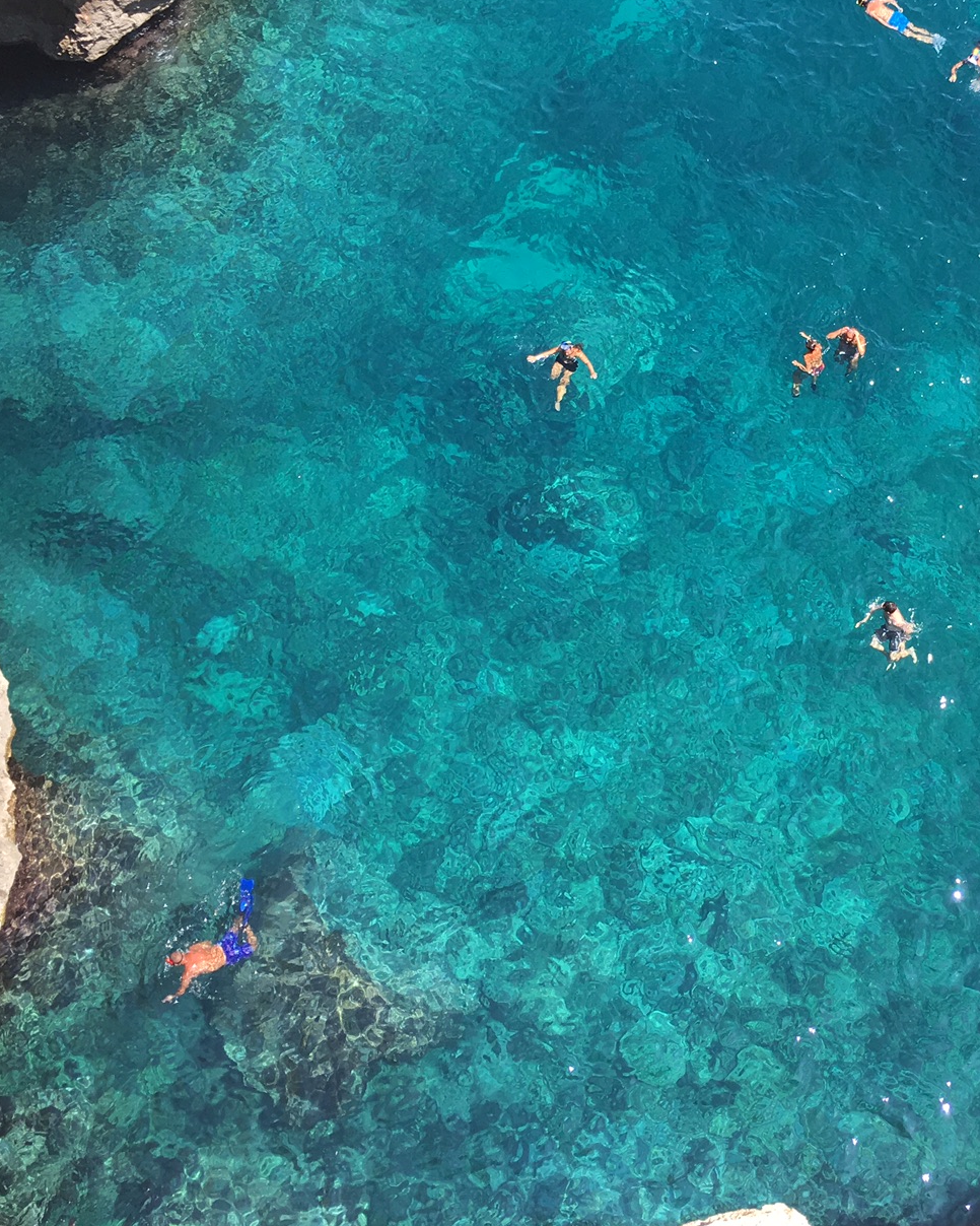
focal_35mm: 48
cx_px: 822
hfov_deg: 30.5
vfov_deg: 38.6
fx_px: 1741
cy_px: 496
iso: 25
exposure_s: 1/527
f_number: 2.2
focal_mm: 4.15
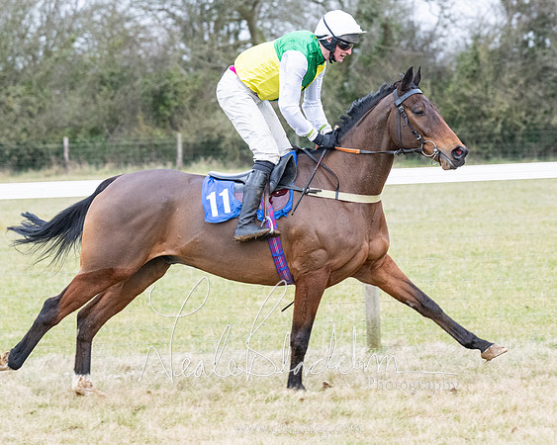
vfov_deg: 6.4
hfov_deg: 8.0
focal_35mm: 243
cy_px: 248
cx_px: 395
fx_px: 3996
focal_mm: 120
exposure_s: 1/800
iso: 1600
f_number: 4
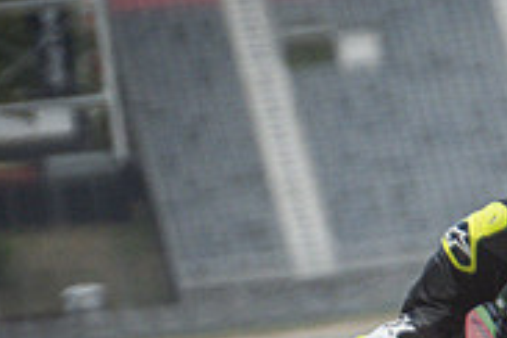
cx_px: 676
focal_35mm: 1898
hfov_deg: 1.1
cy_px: 503
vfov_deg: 0.7
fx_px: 26728
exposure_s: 1/2500
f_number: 5.6
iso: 3200
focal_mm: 400
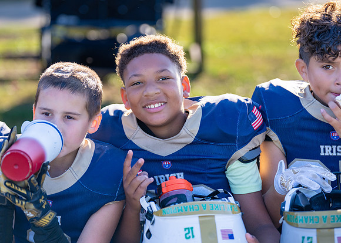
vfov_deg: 11.3
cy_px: 125
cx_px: 165
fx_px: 1225
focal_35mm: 127
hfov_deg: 15.8
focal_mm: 111
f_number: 2.8
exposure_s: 1/1250
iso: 200
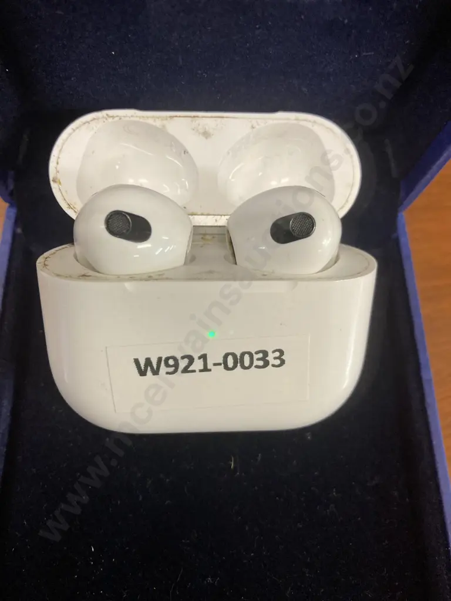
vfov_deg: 63.4
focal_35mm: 28
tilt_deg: -65.5
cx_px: 226
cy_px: 300
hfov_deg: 49.7
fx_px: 486
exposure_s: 1/50
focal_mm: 3.99
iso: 160
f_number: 1.8
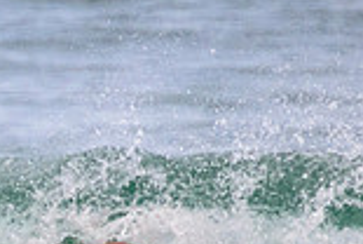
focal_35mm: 3563
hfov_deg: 0.6
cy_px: 385
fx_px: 35996
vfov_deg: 0.4
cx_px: -267
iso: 1800
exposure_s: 1/2000
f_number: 11
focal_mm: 800
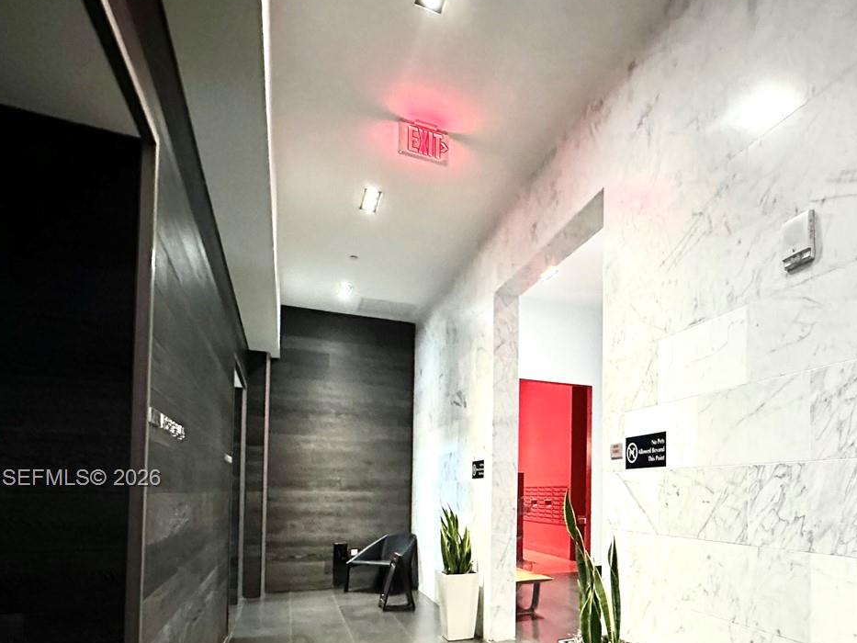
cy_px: 479
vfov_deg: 54.3
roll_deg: -0.6
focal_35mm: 24
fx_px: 594
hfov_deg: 68.3
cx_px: 610
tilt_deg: +1.7
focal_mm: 2.22
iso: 1000
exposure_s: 1/40
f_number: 2.2
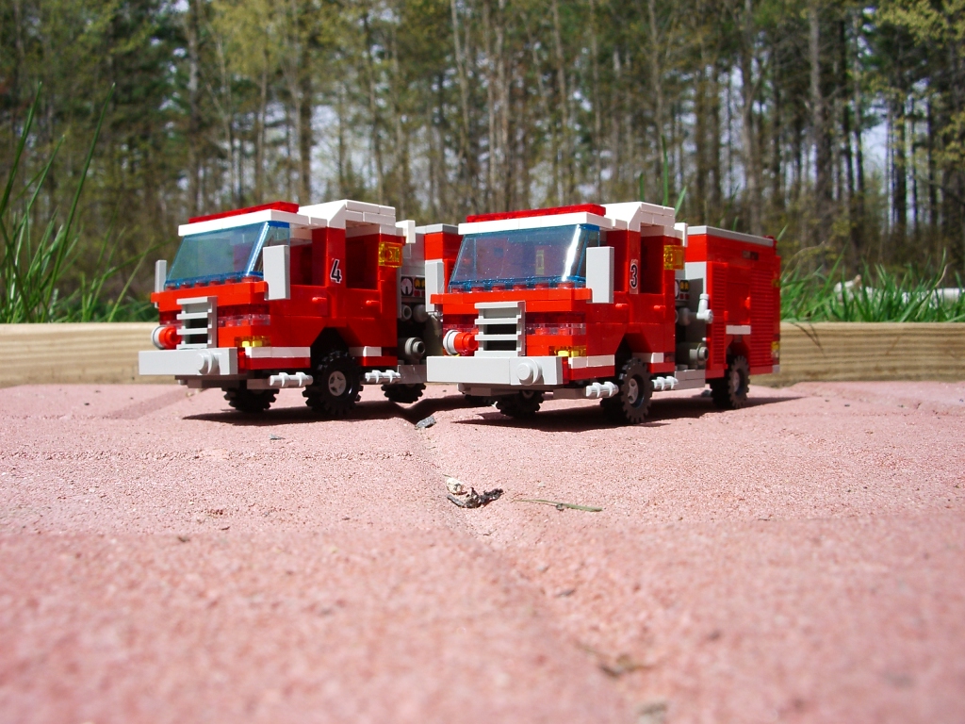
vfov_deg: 40.7
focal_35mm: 35
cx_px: 482
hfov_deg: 52.6
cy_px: 362
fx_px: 976
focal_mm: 5.8
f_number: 4.3
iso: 80
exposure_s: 1/640
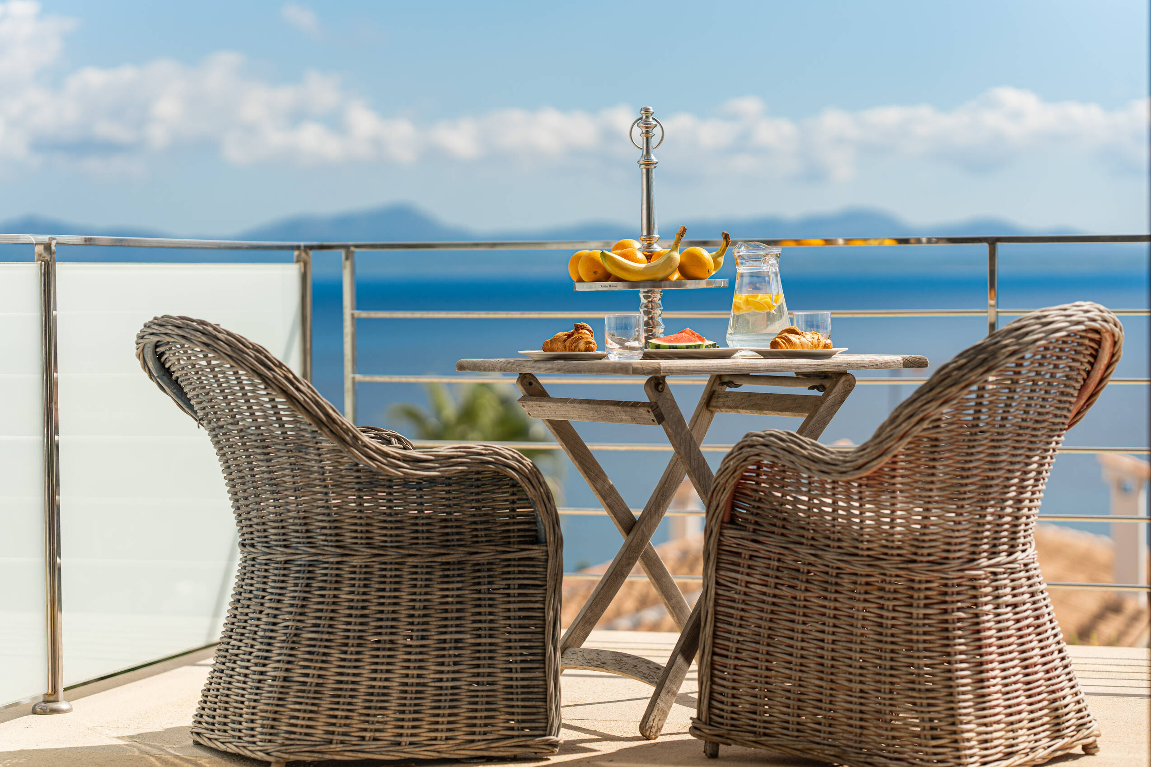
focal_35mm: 85
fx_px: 2718
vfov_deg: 16.1
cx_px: 576
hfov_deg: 23.9
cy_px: 384
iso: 100
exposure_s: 1/4000
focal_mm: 85
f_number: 2.2
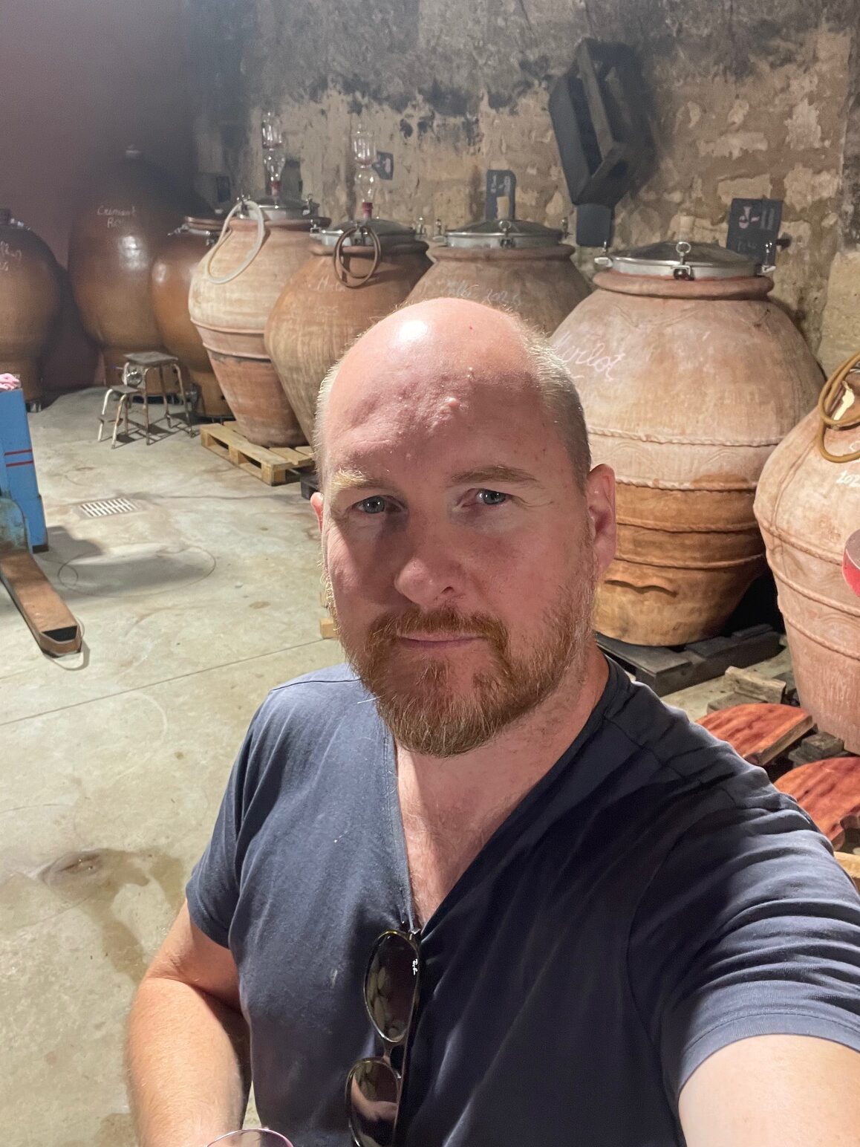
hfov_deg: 46.8
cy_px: 574
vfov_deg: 60.0
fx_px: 994
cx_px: 430
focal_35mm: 30
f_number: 2.2
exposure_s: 1/33
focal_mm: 2.71
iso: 320
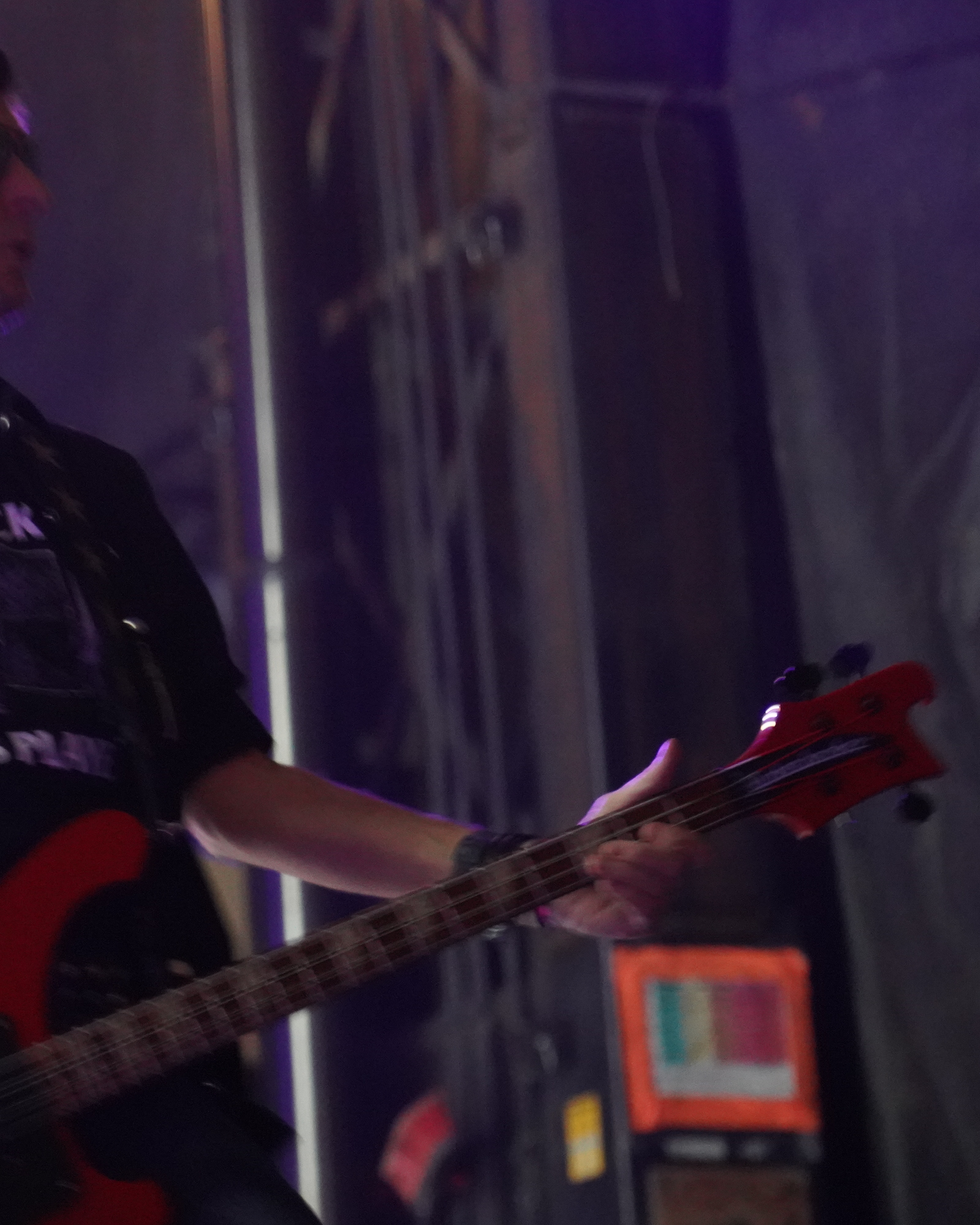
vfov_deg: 13.0
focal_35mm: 148
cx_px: 212
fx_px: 5366
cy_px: 613
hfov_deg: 10.4
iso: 12800
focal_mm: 105
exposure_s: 1/25
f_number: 4
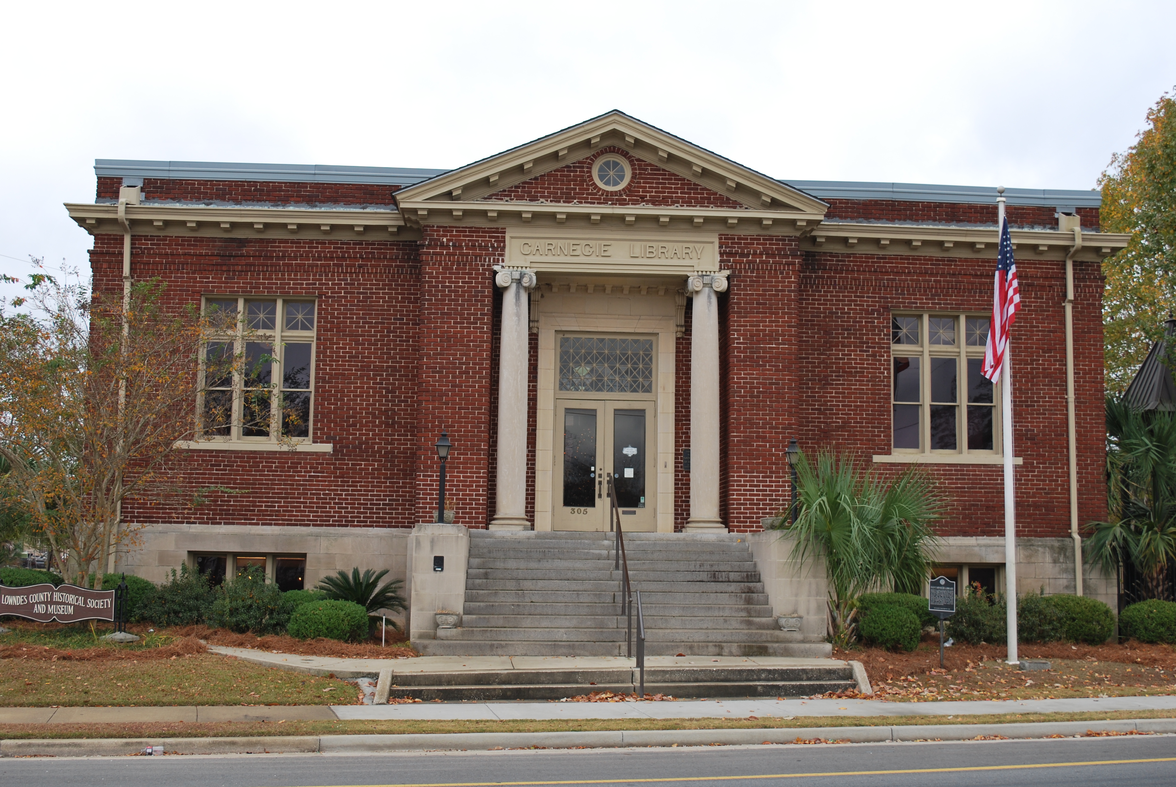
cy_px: 394
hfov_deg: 46.3
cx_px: 588
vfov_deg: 32.0
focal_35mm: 42
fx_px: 1374
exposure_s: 1/125
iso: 100
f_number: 5.6
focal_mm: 28
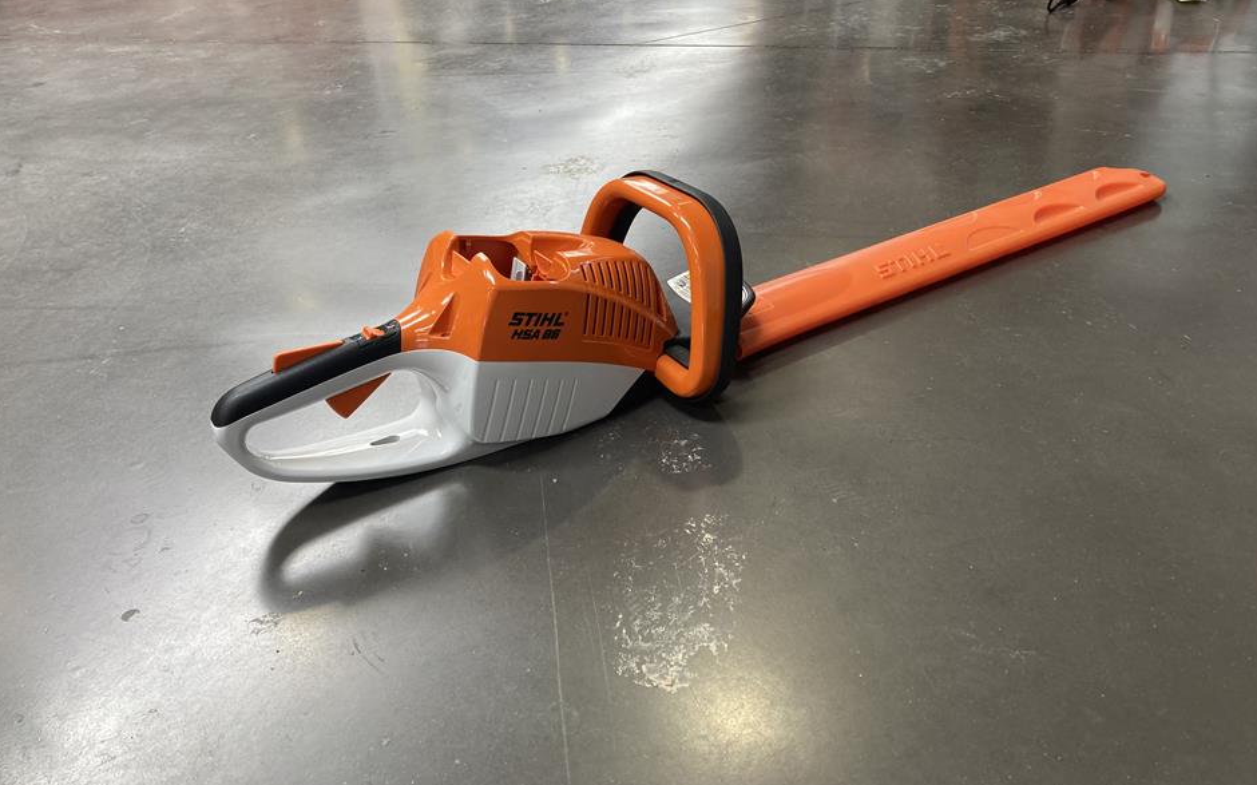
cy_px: 340
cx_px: 628
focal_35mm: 30
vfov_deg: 41.7
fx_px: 1027
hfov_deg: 62.9
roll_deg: +3.3
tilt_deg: -27.8
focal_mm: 3.99
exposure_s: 1/100
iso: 40
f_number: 1.8
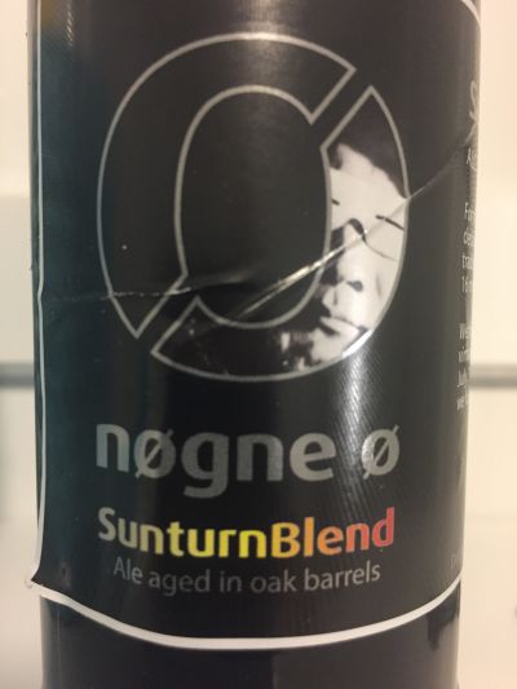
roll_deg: -0.7
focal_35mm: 29
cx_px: 258
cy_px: 344
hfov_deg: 48.2
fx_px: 577
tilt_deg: -2.4
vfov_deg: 61.6
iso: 250
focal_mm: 4.15
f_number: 2.2
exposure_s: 1/25
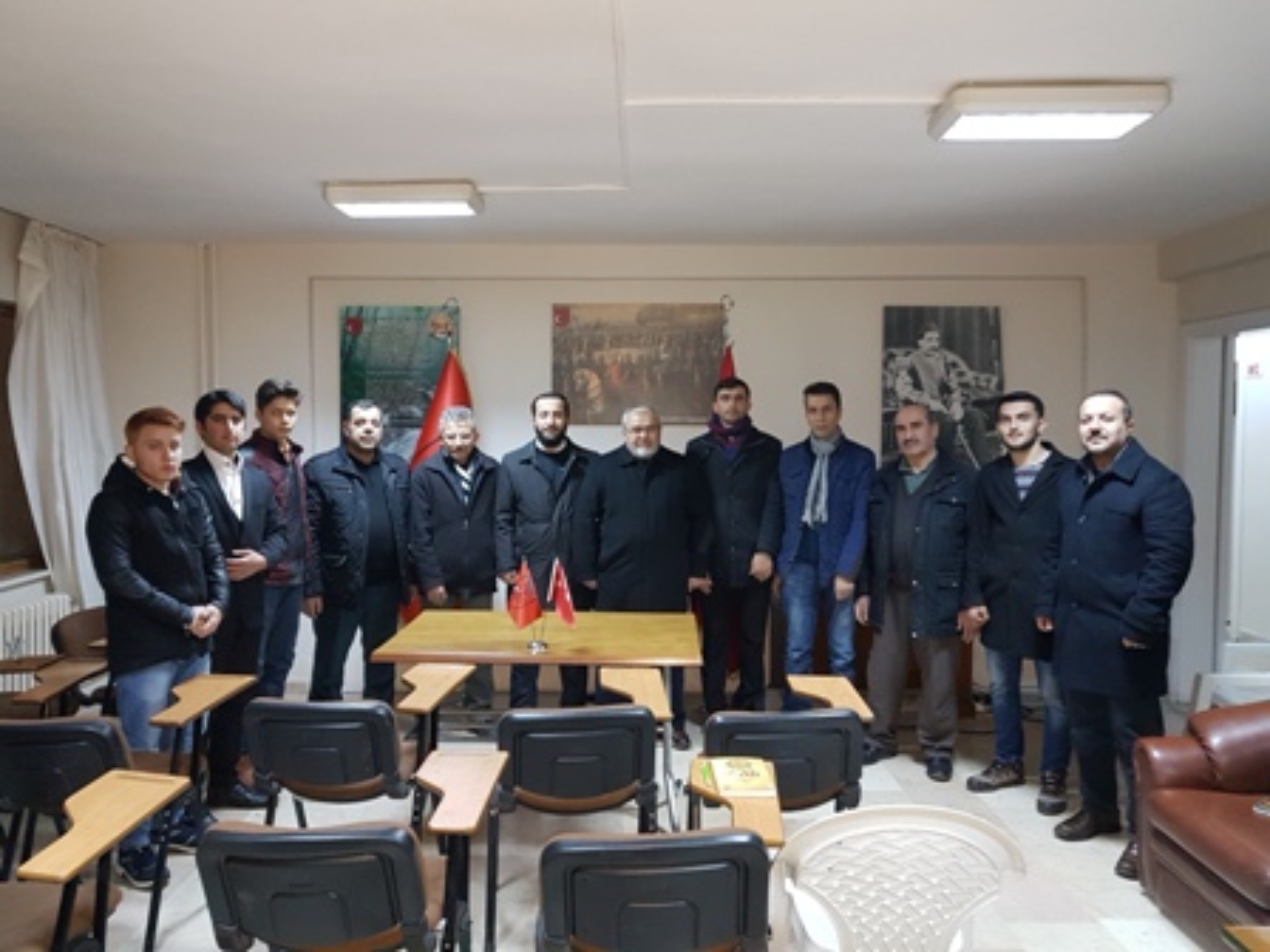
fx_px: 954
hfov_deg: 67.3
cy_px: 476
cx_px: 635
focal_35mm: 26
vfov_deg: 53.1
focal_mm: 4.2
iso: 200
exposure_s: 1/13
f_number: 1.7
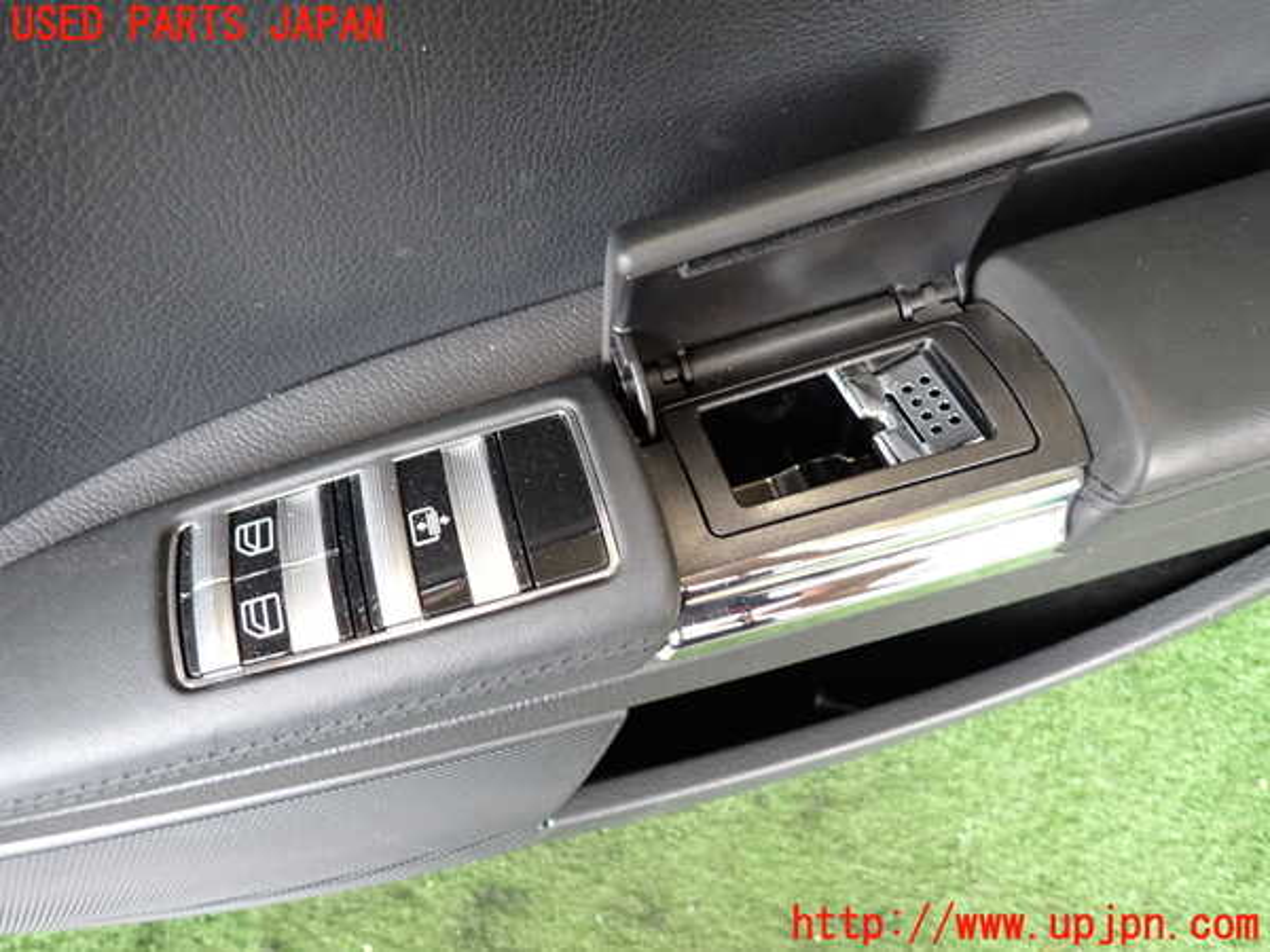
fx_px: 917
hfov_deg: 69.4
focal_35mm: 25
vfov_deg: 54.9
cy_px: 476
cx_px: 635
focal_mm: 4.5
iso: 200
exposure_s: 1/30
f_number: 2
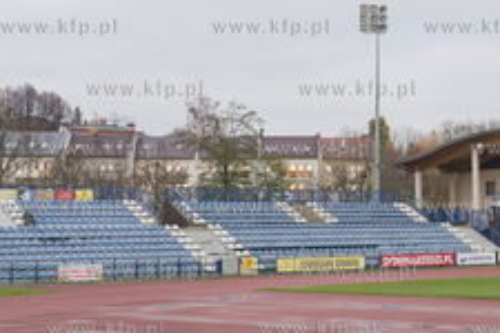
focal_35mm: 89
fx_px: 1236
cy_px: 119
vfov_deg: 15.3
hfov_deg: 22.4
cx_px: 436
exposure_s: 1/500
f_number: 4
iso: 400
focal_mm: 50
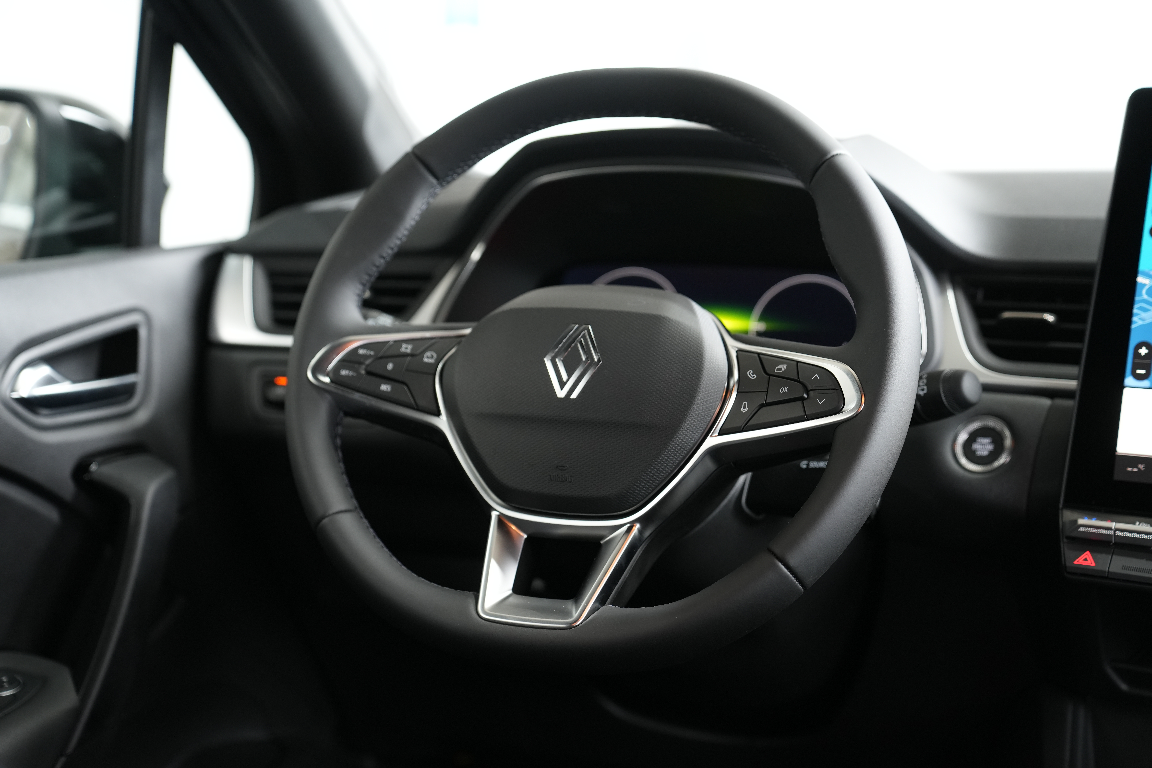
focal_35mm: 55
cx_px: 576
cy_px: 384
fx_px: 1760
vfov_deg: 24.6
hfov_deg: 36.2
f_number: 2.8
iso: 1250
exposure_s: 1/60
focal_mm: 55
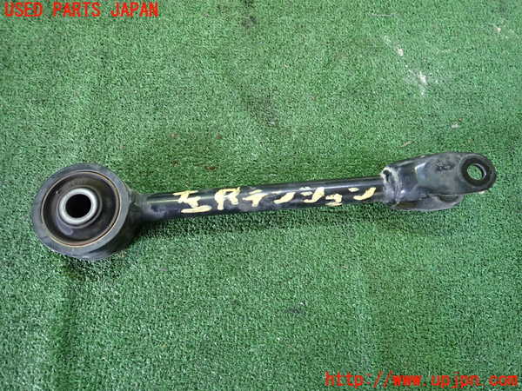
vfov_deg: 54.9
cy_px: 196
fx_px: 377
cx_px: 261
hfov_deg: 69.4
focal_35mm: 25
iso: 500
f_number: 2
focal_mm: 4.5
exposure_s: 1/30
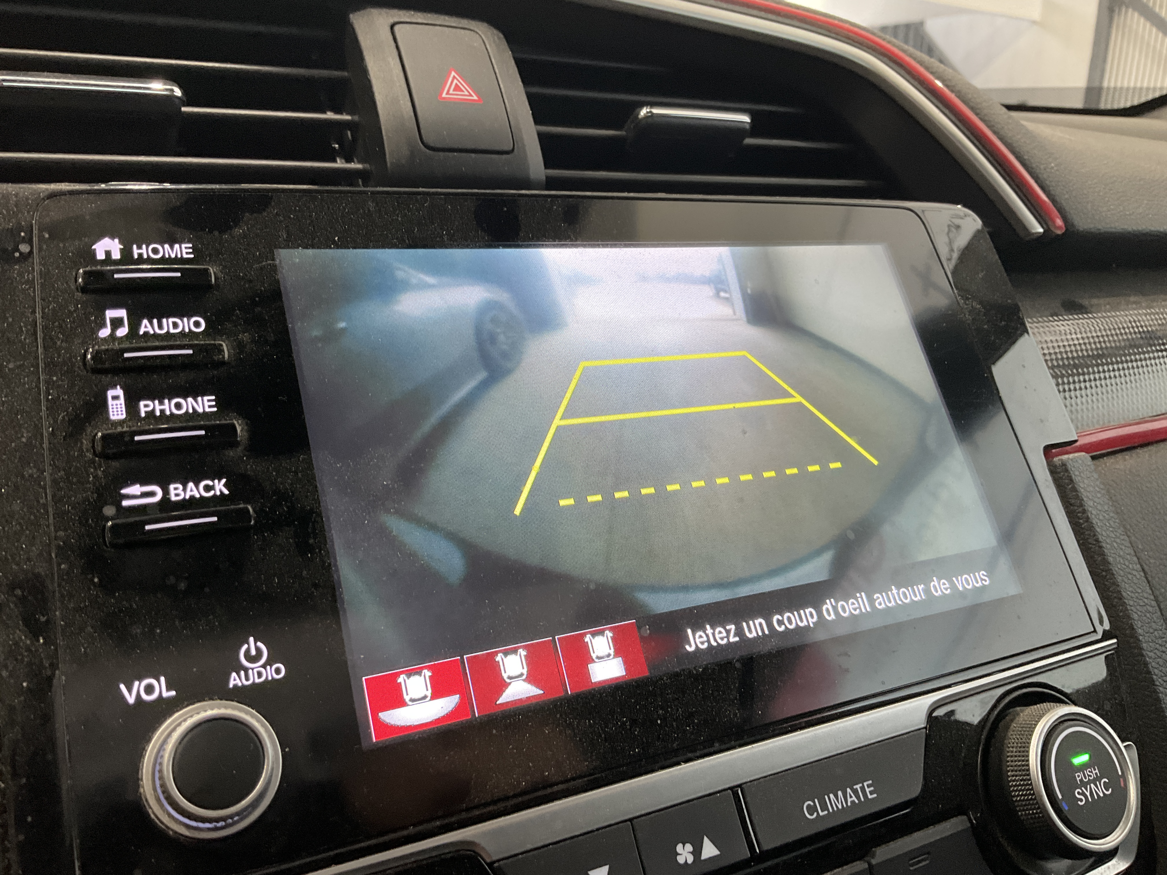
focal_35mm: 29
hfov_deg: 61.7
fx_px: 978
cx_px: 584
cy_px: 438
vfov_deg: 48.2
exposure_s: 1/41
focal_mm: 3
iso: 100
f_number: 1.8
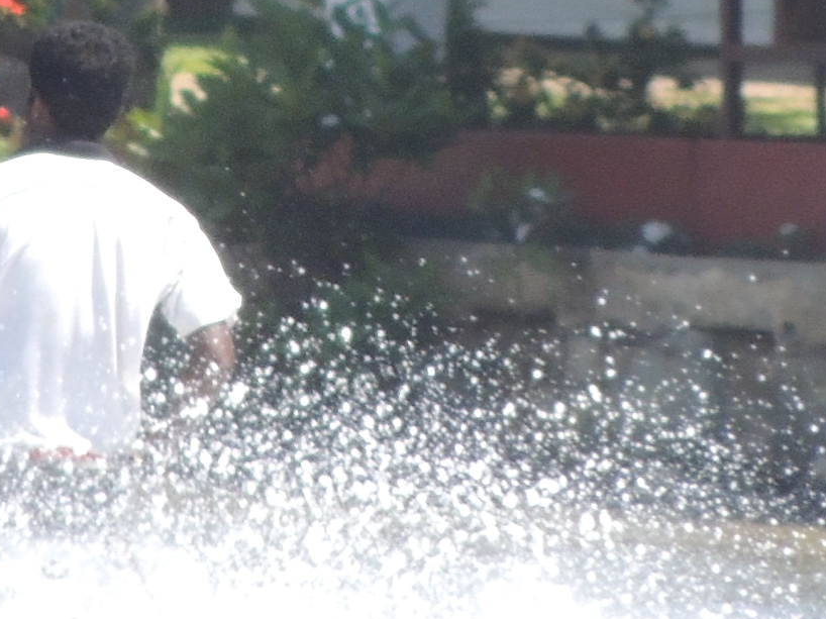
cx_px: 267
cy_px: 34
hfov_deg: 0.5
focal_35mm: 3991
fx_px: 95205
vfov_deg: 0.4
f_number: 5.9
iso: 400
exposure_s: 1/640
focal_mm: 180
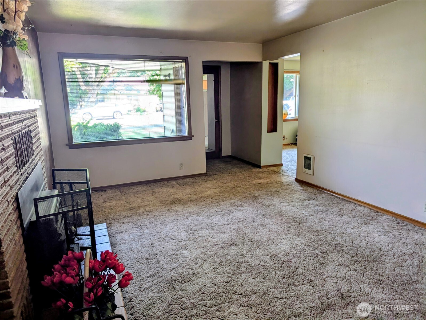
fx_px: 296
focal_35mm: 24
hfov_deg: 71.5
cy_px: 160
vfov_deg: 56.9
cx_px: 213
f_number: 1.68
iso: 22
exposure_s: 1/24.3
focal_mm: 6.9
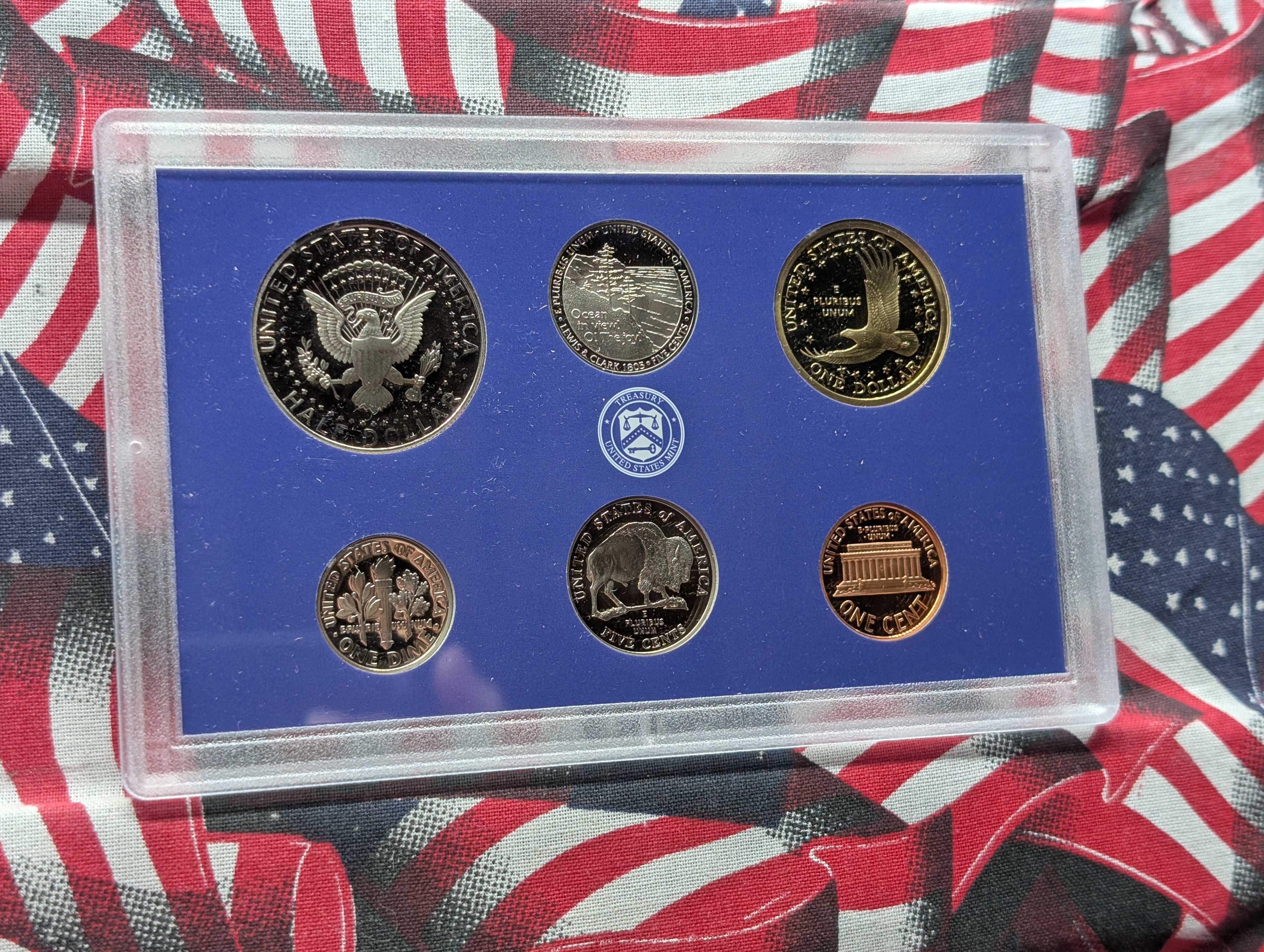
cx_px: 632
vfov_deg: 29.7
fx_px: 1792
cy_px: 476
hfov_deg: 38.9
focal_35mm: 49
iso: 68
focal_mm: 6.9
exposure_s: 1/89.9
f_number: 1.68
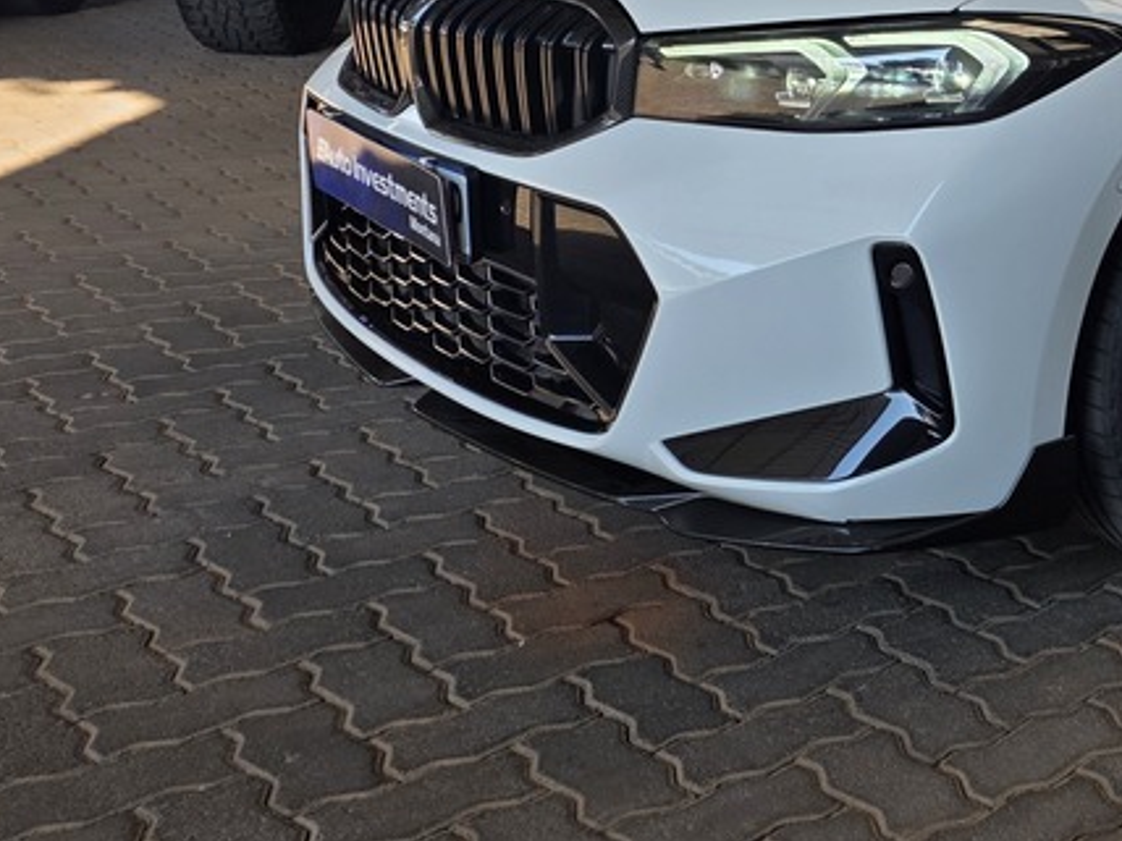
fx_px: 1783
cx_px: 1248
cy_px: 55
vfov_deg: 25.6
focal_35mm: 55
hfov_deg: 31.0
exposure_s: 1/1328
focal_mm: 6.25
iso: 80
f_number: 1.7
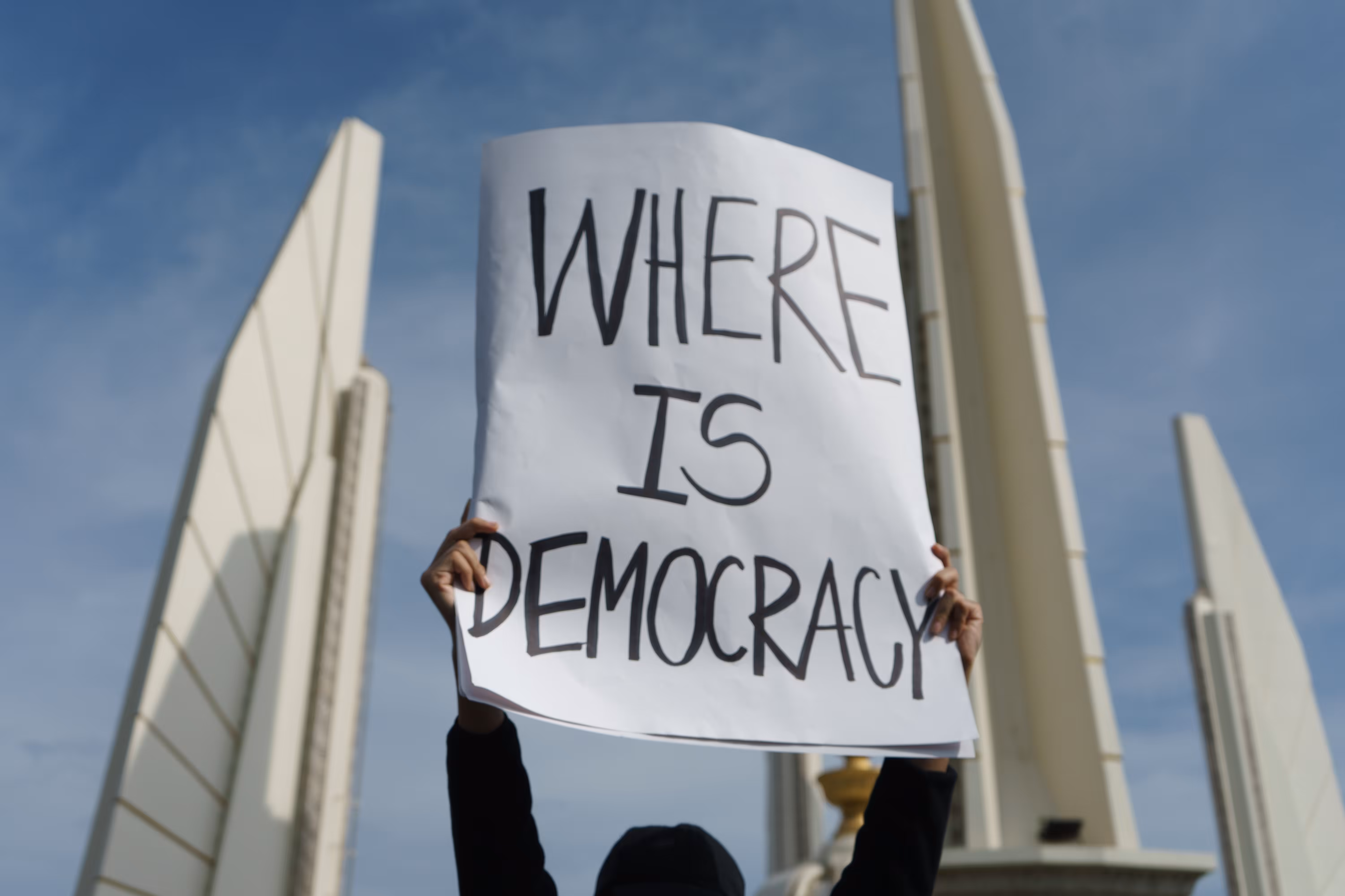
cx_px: 672
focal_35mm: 39
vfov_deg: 34.2
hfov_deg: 49.6
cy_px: 448
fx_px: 1457
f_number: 5
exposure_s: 1/2000
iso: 100
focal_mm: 39
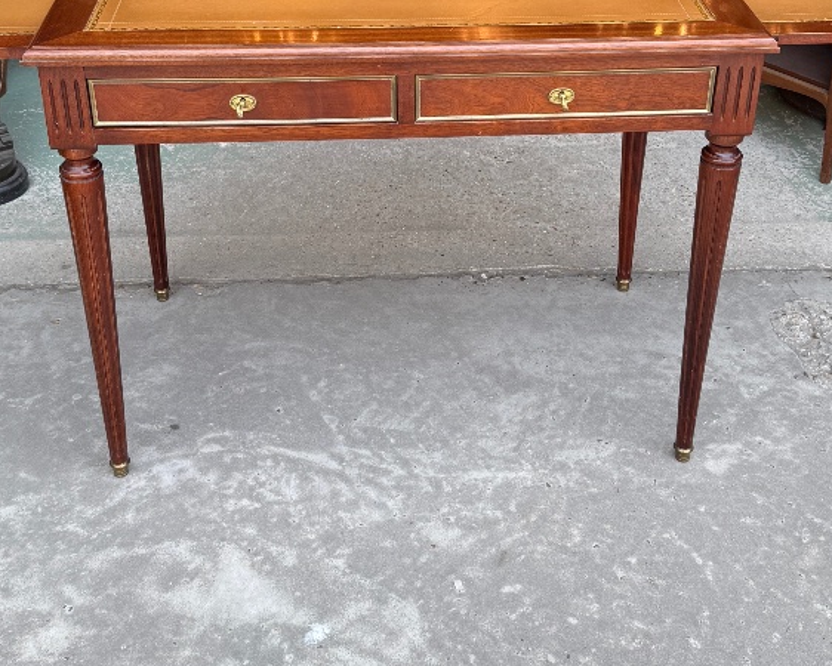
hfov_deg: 37.3
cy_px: 195
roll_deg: -0.2
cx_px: 417
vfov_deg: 29.9
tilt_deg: -29.6
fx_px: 1232
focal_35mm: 50
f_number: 1.78
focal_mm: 6.76
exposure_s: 1/355
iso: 80
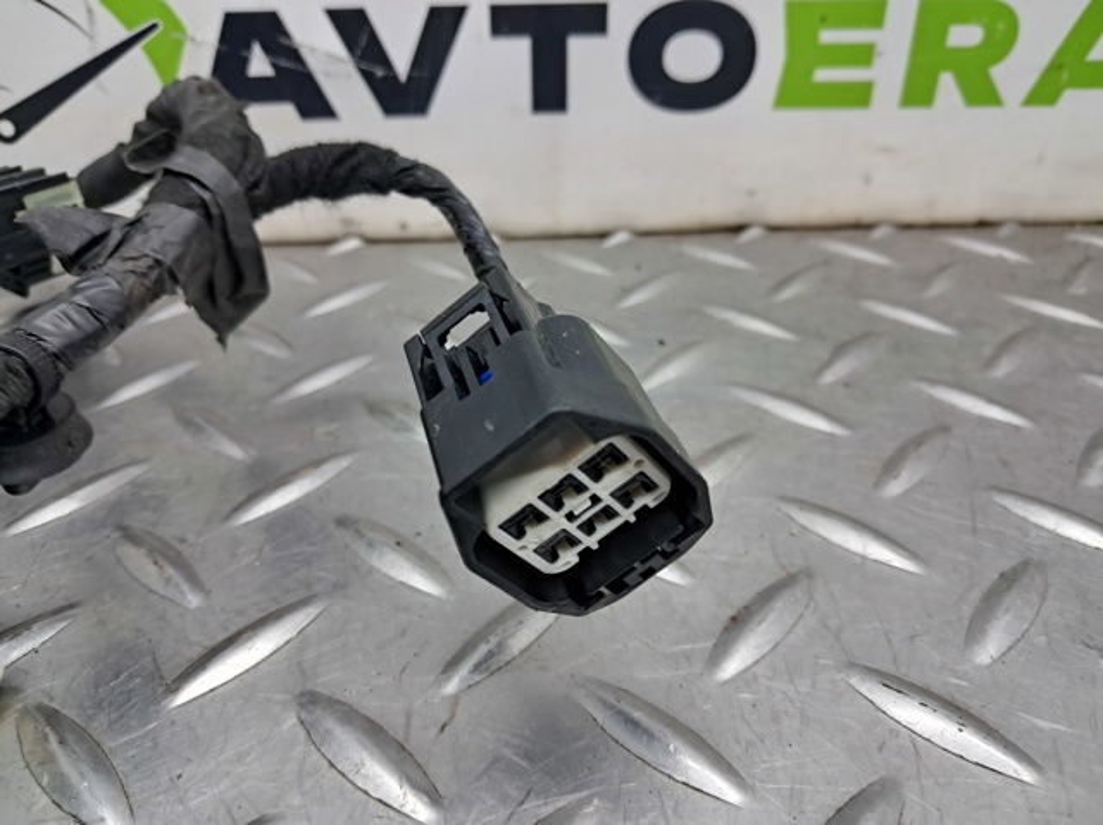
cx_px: 552
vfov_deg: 51.3
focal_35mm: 27
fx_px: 860
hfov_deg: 65.4
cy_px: 412
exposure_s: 1/60
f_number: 1.8
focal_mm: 4
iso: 200
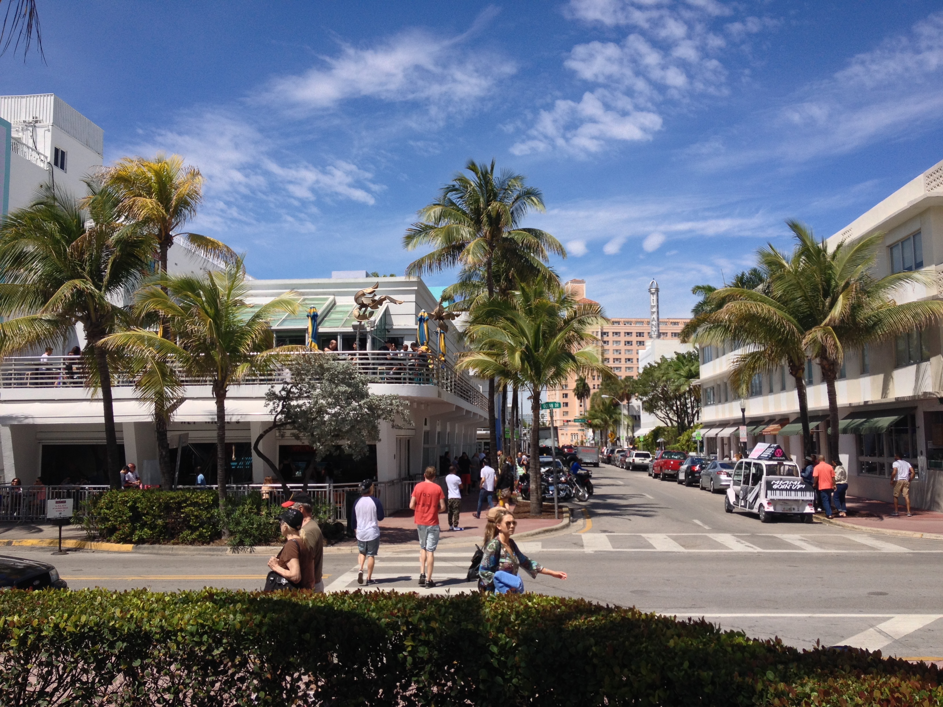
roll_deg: +0.9
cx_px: 472
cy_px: 354
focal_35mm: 35
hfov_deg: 52.6
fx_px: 953
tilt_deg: +2.7
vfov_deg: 40.7
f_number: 2.4
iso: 50
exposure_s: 1/1842
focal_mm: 4.28
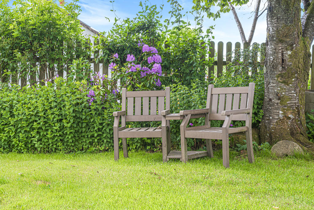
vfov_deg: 27.0
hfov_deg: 39.6
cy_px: 105
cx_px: 157
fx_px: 436
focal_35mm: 50
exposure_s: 1/40
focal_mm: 50
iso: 250
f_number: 8
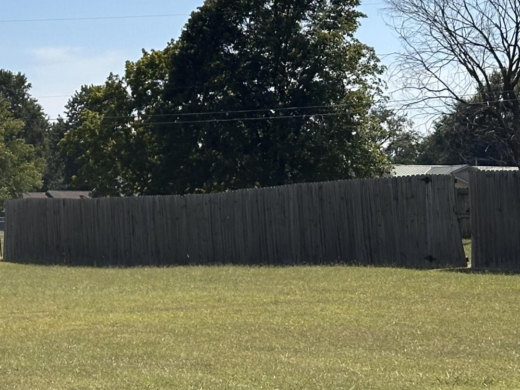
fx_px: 1998
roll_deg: -0.6
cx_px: -92
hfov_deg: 14.4
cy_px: 101
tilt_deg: +4.2
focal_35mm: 133
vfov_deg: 11.1
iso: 64
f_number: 1.78
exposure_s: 1/7092
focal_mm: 6.86
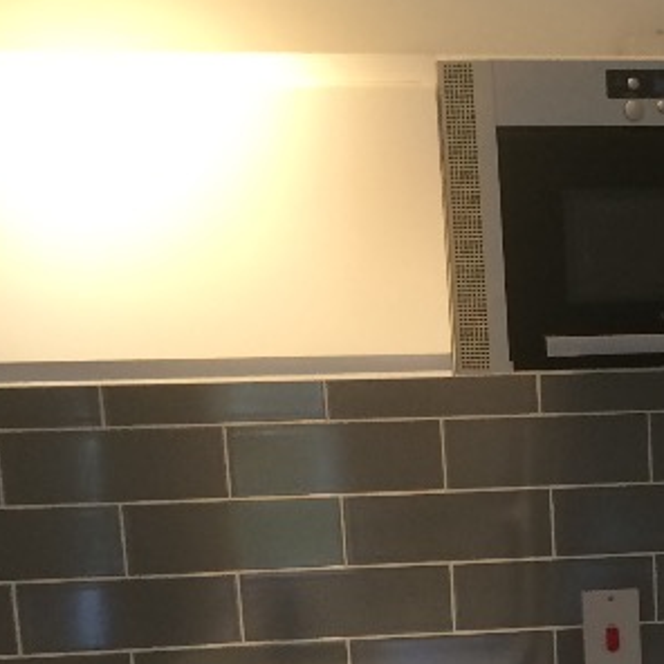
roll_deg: +2.6
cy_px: 895
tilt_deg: -11.9
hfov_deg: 16.1
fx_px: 2257
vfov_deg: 15.8
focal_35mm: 104
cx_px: 778
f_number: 2.2
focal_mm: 4.15
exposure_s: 1/33
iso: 64
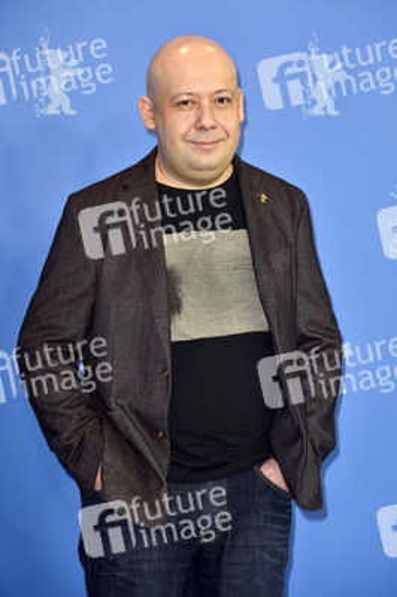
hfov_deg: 10.1
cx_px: 198
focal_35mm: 135
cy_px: 298
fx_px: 2237
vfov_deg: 15.2
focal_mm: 135
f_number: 5.6
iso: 640
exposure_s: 1/125
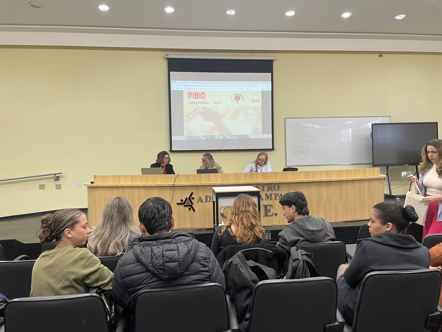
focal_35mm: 26
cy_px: 166
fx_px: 332
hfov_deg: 67.3
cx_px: 221
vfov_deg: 53.1
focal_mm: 4.2
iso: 125
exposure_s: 1/60
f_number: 1.6
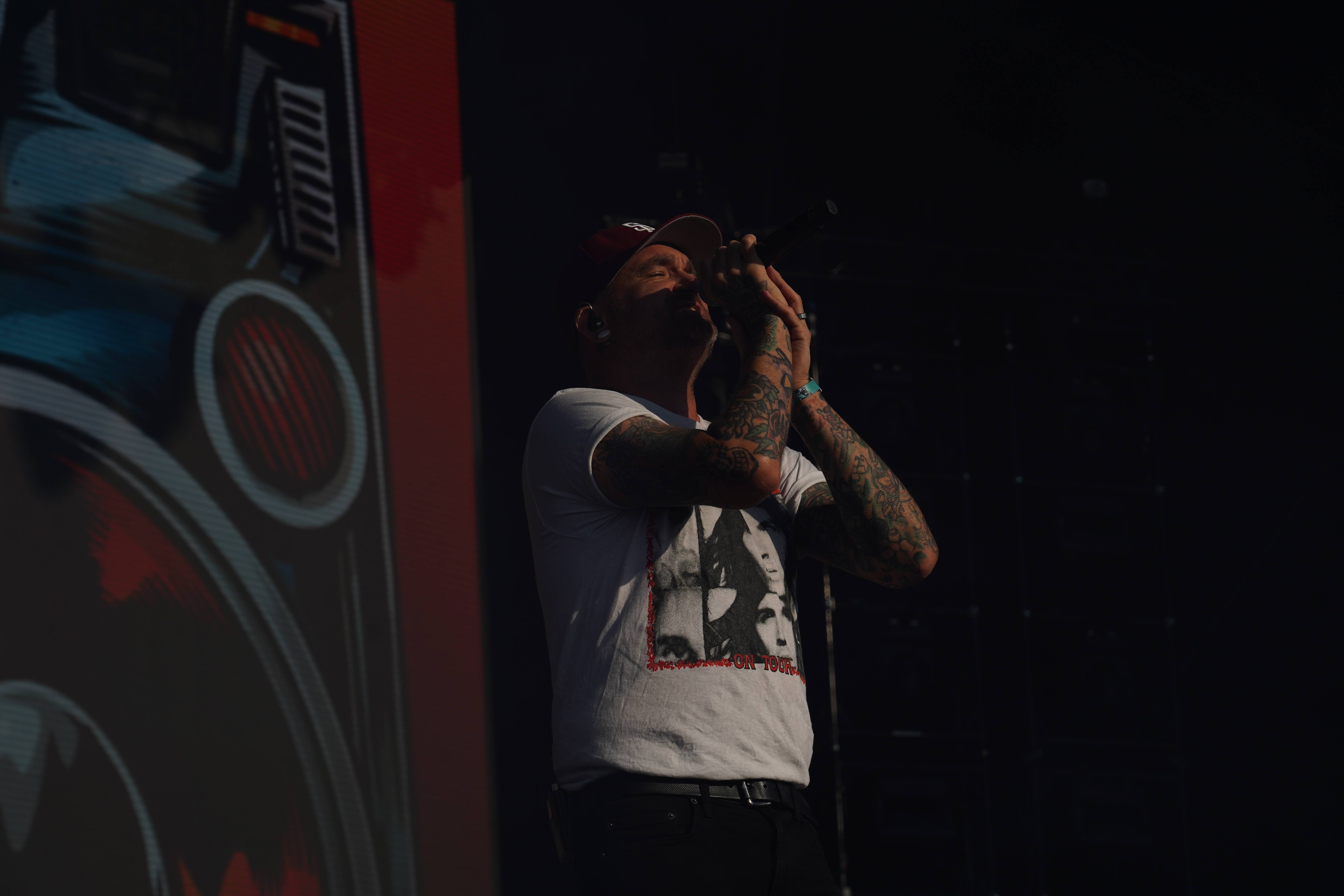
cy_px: 448
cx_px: 672
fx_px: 3920
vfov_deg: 13.0
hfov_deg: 19.5
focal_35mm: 105
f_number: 8
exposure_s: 1/1000
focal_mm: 105
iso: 100
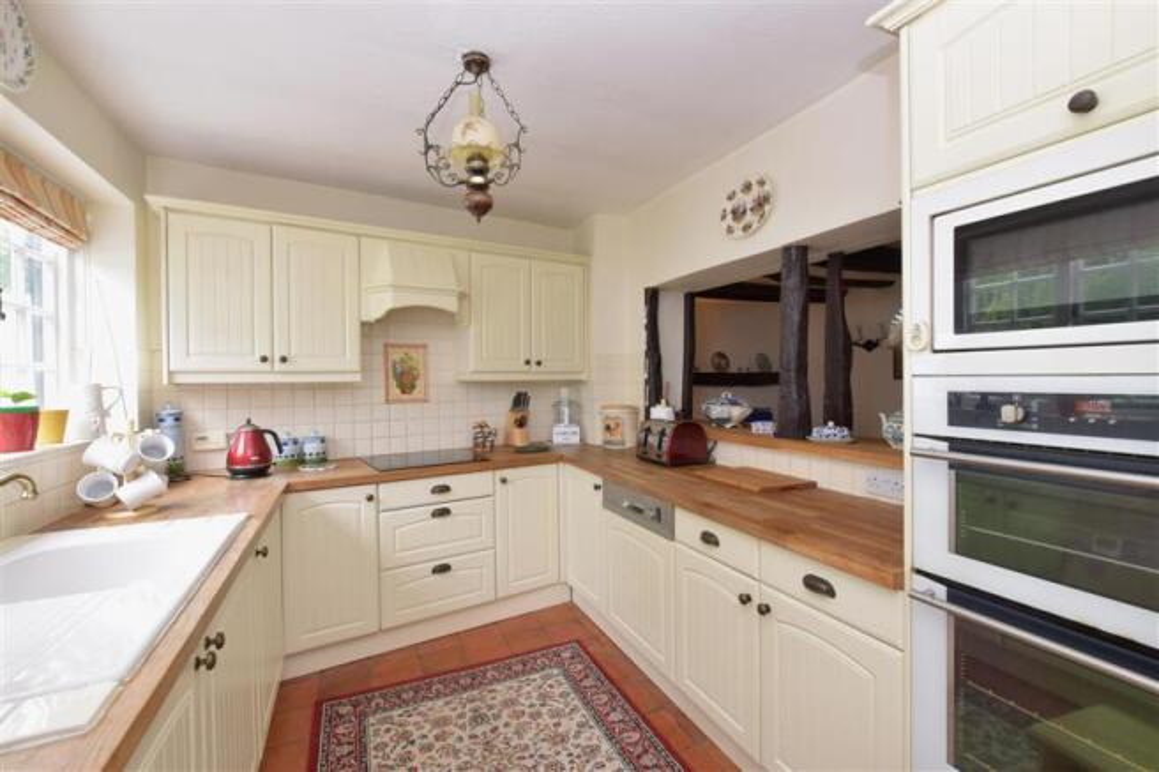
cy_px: 386
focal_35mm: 15
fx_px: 483
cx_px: 580
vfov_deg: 77.3
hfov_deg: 100.4
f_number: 10
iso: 400
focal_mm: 10
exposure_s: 1/20
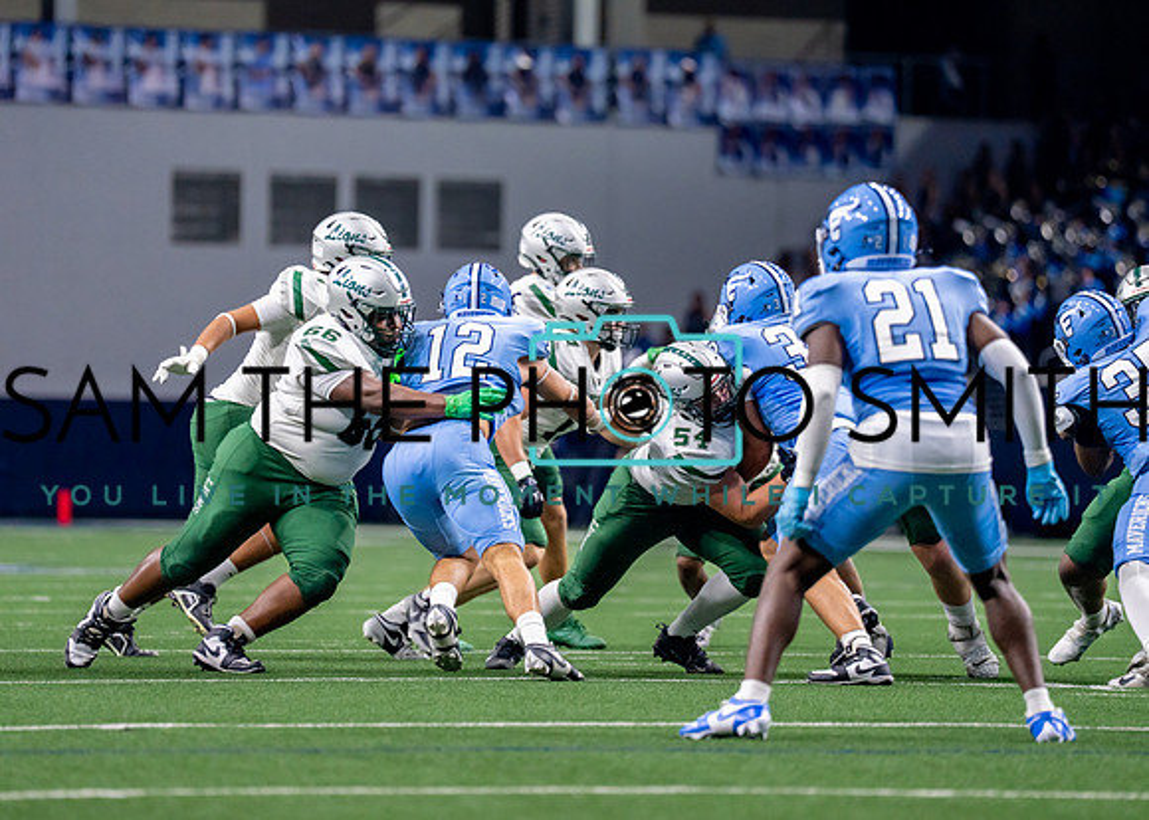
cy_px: 332
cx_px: 542
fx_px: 8508
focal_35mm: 261
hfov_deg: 7.7
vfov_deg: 5.5
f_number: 2.8
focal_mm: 191
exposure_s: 1/1000
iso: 1600
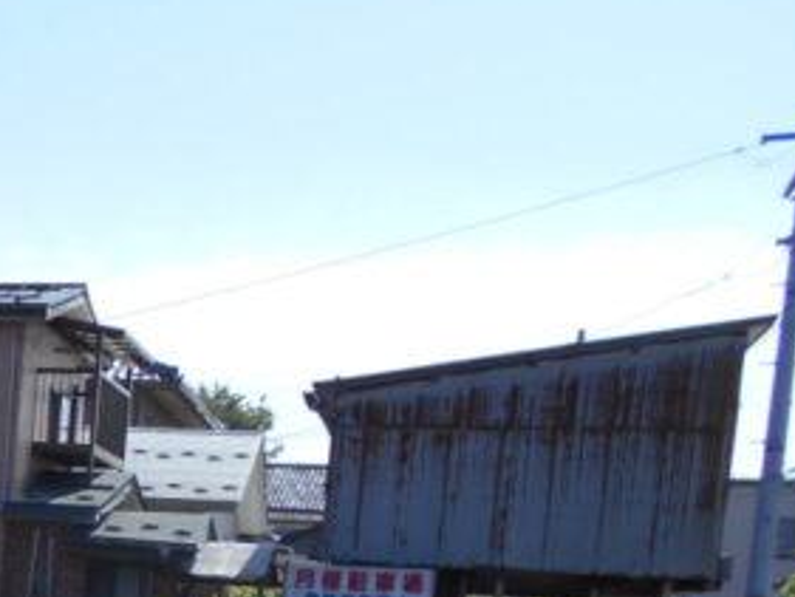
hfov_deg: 23.2
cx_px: -249
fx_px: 1700
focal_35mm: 74
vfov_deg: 18.3
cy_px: 809
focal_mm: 4.6
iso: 80
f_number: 3.2
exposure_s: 1/800
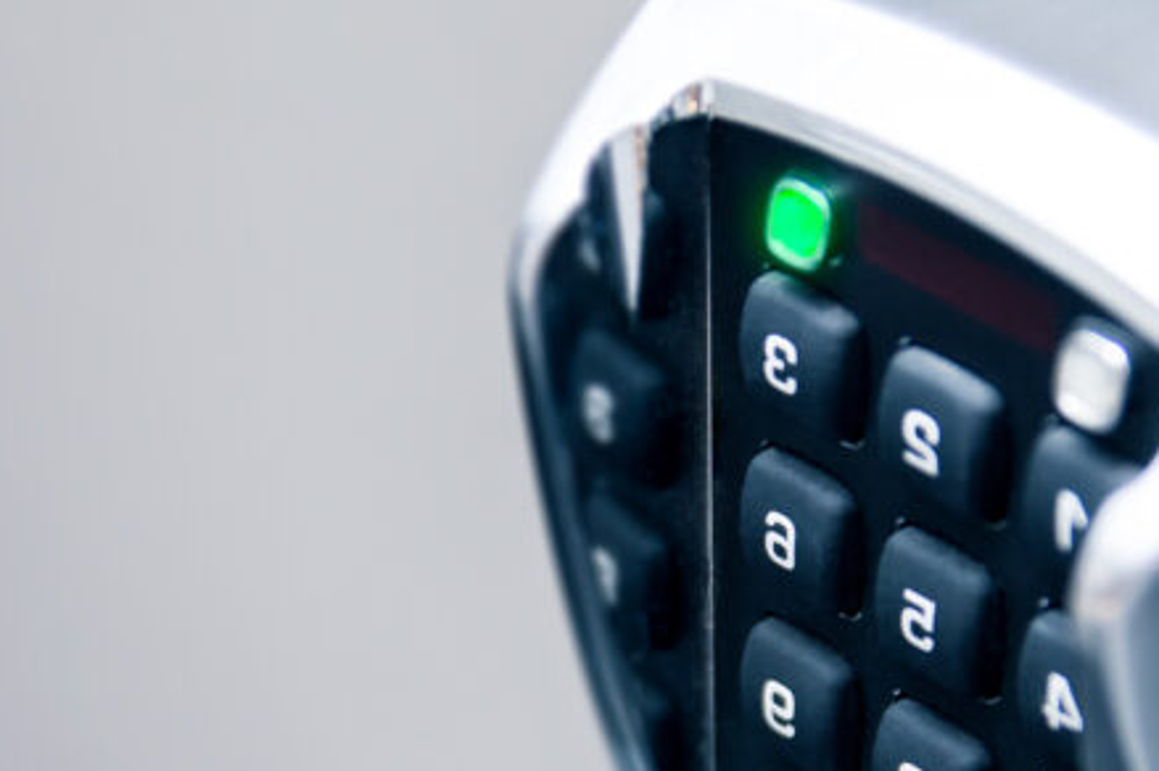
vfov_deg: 7.8
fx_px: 5630
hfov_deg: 11.8
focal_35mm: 175
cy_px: 809
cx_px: 478
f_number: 2.8
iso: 200
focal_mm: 50
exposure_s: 1/160
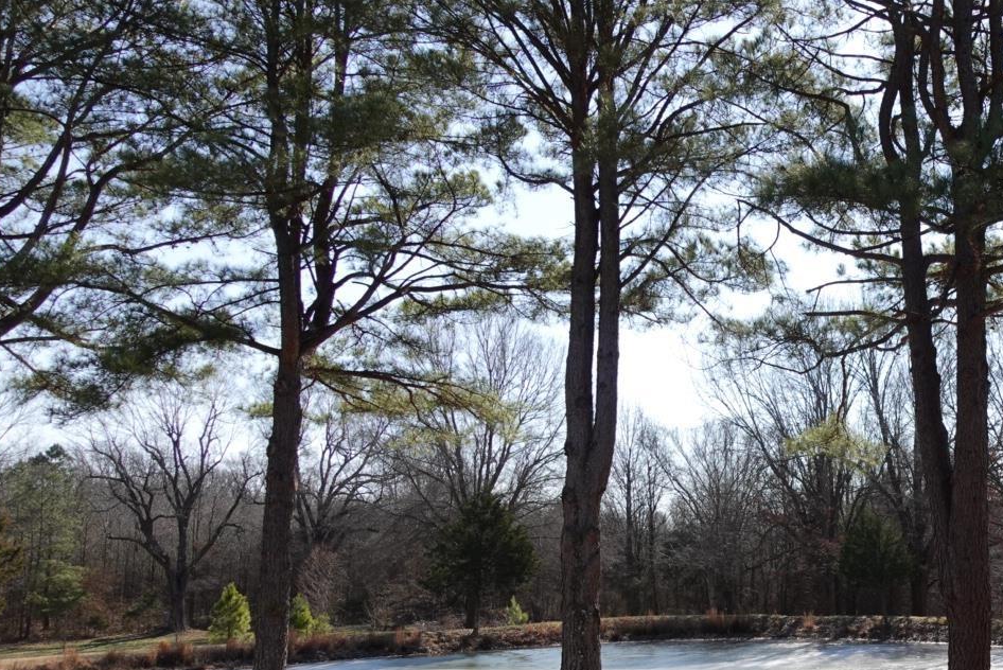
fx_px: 1143
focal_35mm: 41
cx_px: 829
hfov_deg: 44.6
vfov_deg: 32.6
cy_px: 385
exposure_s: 1/200
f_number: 2.5
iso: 125
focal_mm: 9.4
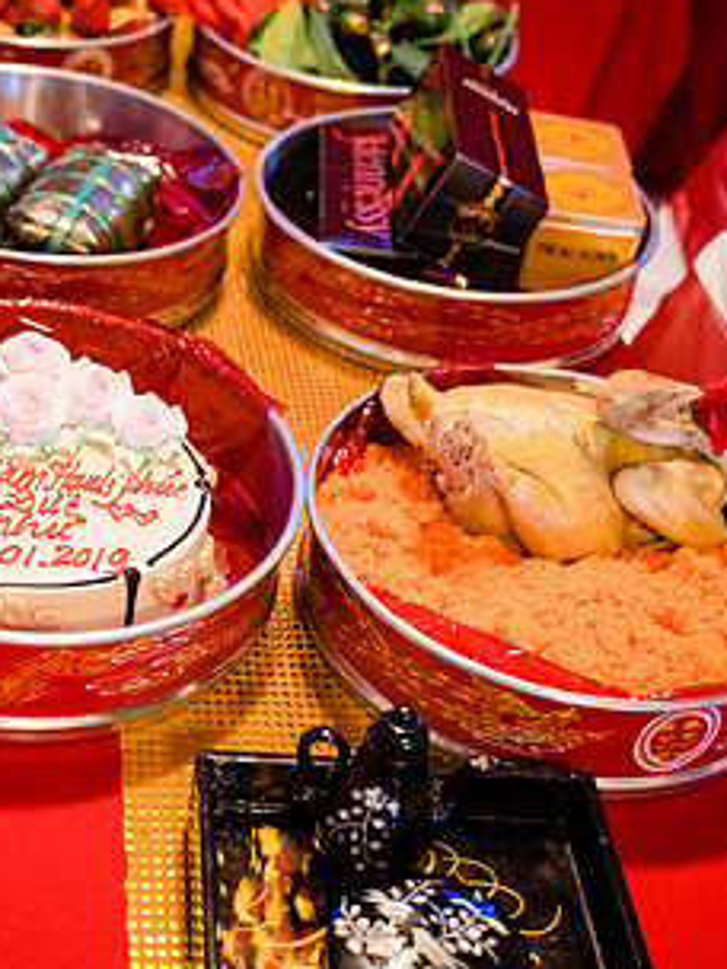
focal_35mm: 57
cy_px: 475
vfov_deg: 33.8
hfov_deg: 25.6
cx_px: 258
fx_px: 1596
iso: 2500
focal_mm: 40
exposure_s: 1/125
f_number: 2.8
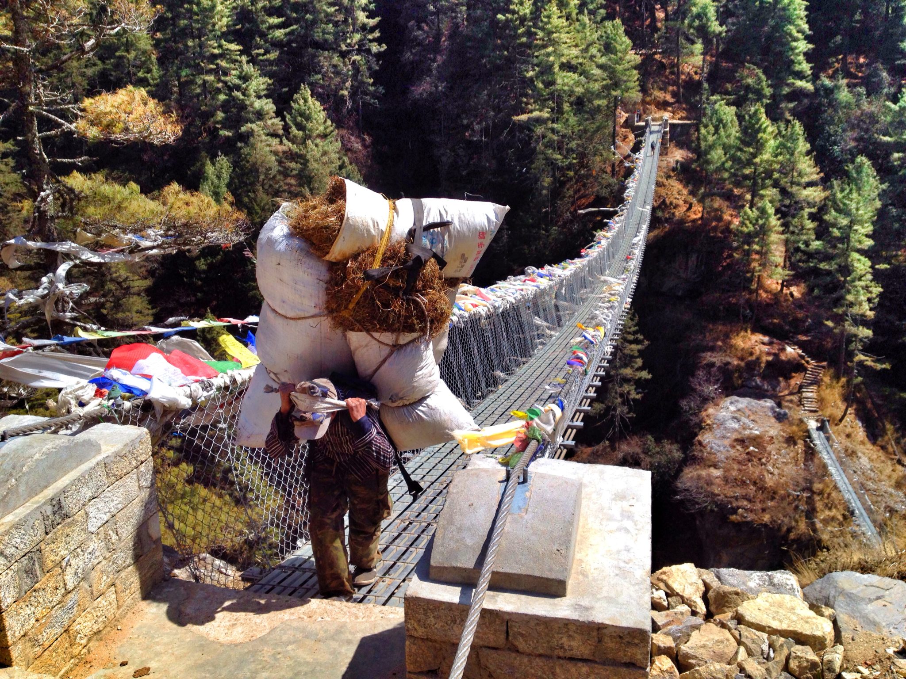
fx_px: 916
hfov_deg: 52.6
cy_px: 340
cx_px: 453
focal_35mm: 35
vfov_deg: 40.7
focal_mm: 4.28
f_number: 2.4
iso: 50
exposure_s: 1/1842
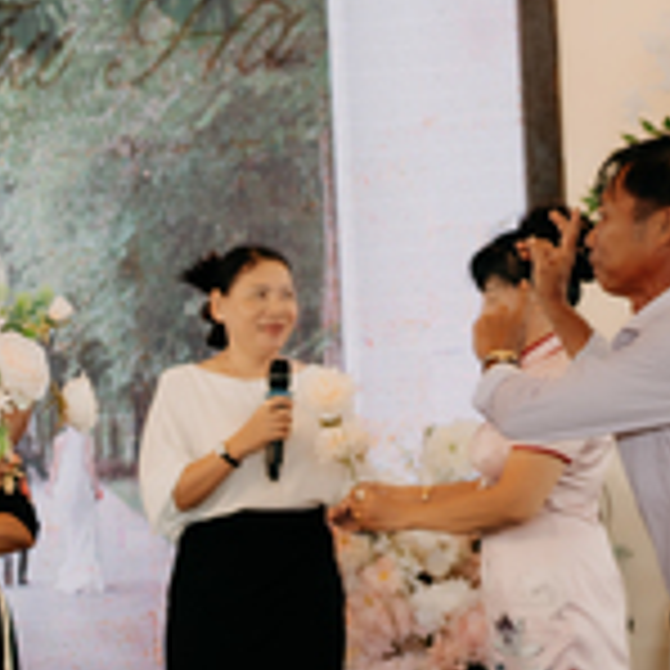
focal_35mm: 96
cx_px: -315
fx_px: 2102
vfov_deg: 17.8
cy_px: 616
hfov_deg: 16.6
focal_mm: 28
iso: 400
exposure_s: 1/200
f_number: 2.2
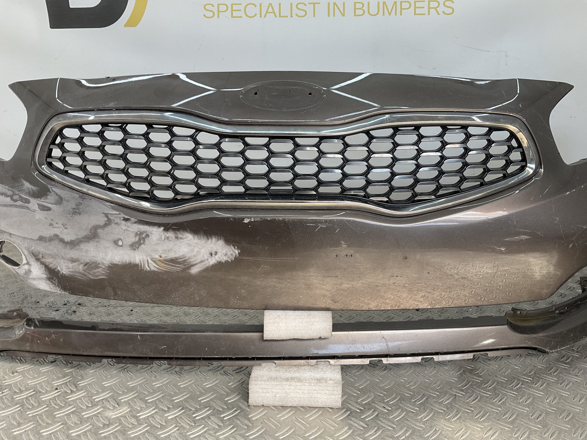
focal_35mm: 29
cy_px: 220
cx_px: 294
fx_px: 492
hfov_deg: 61.7
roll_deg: -1.6
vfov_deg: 48.2
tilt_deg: -15.3
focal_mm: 3
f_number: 1.8
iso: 16
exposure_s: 1/185
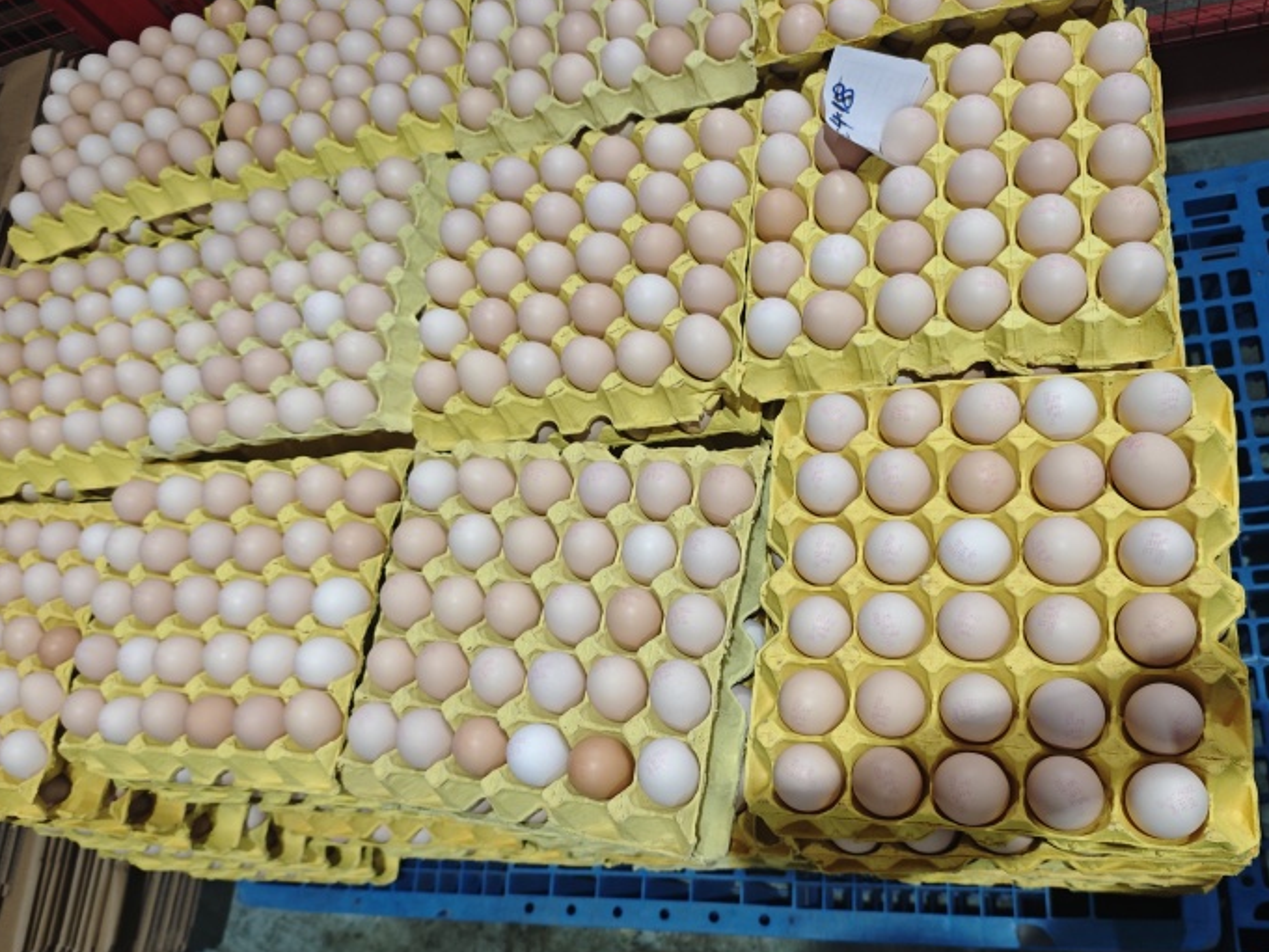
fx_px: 990
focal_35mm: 27
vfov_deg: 51.2
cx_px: 665
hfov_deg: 65.3
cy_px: 533
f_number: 1.6
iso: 500
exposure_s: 1/50
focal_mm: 6.55
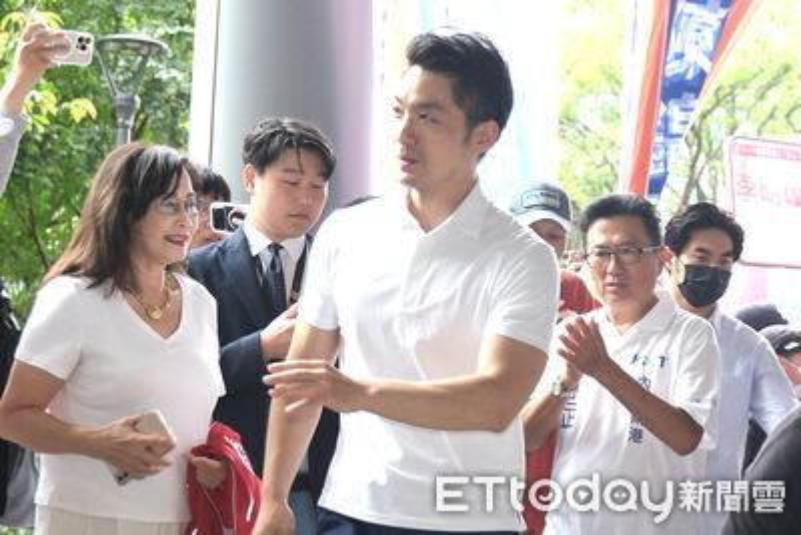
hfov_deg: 49.5
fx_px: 868
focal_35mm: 39
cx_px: 400
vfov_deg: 34.2
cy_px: 268
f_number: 2.8
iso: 1000
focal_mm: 25.7
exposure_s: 1/200
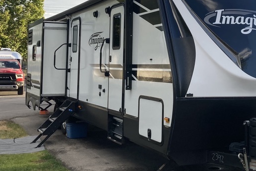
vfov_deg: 23.1
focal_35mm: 58
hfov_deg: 34.2
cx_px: 167
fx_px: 413
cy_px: 36
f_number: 1.8
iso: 20
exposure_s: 1/552
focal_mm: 3.99
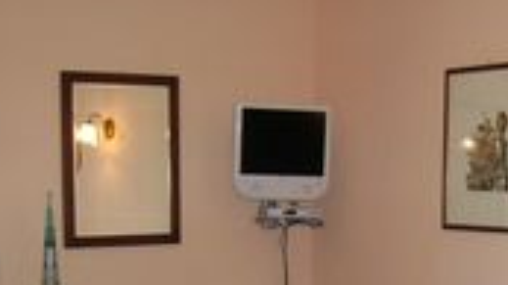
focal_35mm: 79
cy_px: 376
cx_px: 349
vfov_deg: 14.6
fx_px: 1063
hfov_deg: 26.7
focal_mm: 5.7
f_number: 2.9
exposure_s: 1/60.1
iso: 107
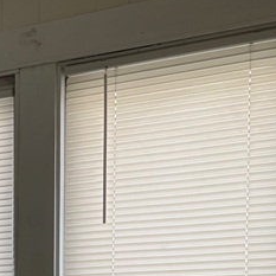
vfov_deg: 16.2
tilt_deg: -2.2
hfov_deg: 15.5
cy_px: 372
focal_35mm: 101
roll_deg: +0.8
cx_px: -175
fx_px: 911
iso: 40
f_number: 1.6
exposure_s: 1/250
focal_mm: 5.1
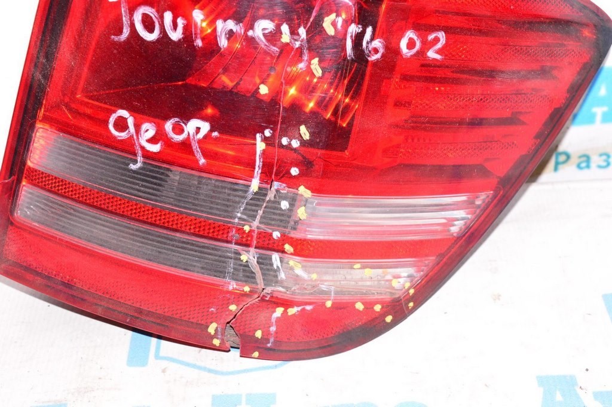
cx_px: 306
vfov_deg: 25.0
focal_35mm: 54
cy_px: 204
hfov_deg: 36.9
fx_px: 917
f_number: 8
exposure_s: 1/200
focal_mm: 36
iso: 1600
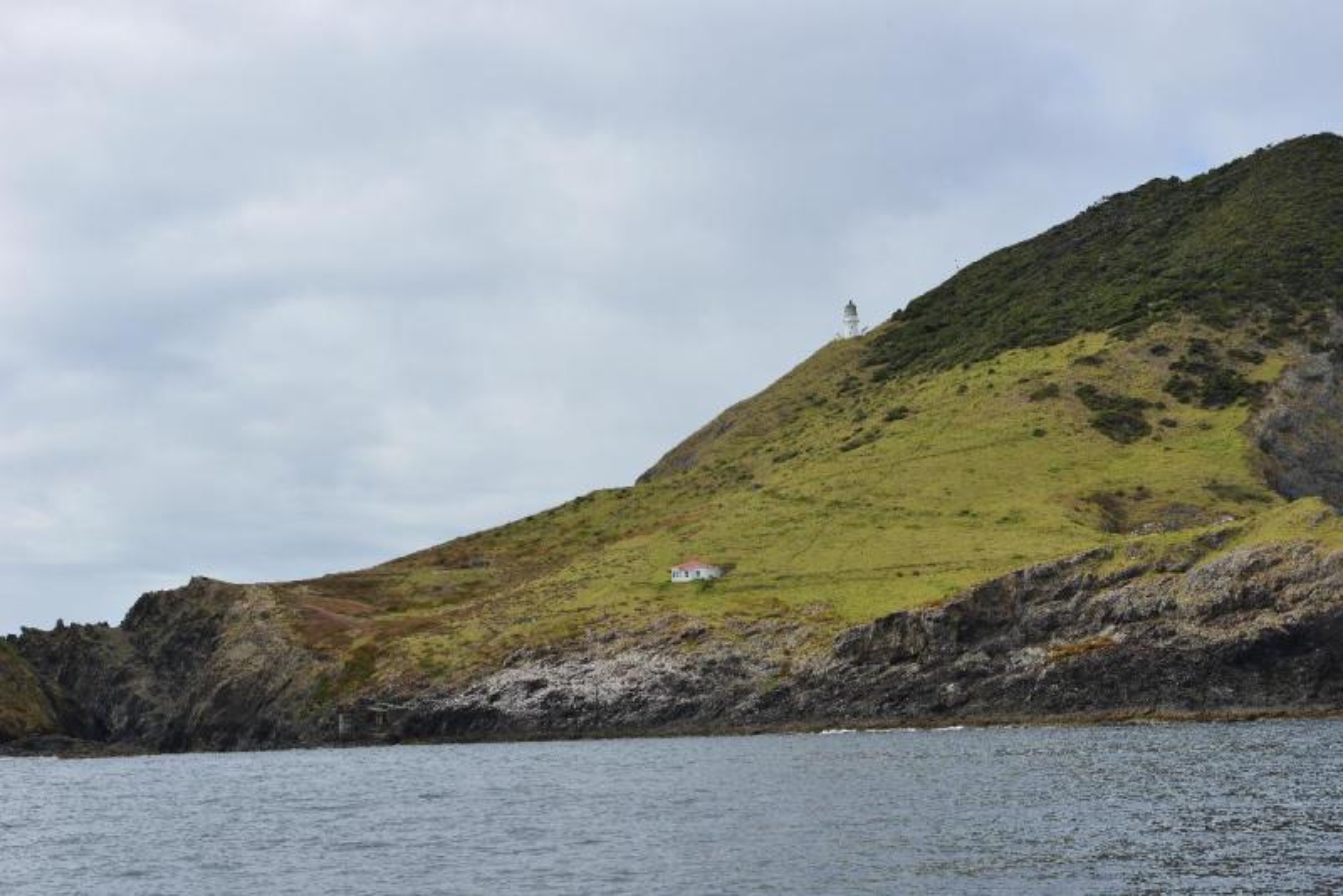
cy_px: 448
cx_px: 672
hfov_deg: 28.8
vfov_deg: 19.5
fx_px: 2612
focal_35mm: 70
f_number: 11
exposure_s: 1/500
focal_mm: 70
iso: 250
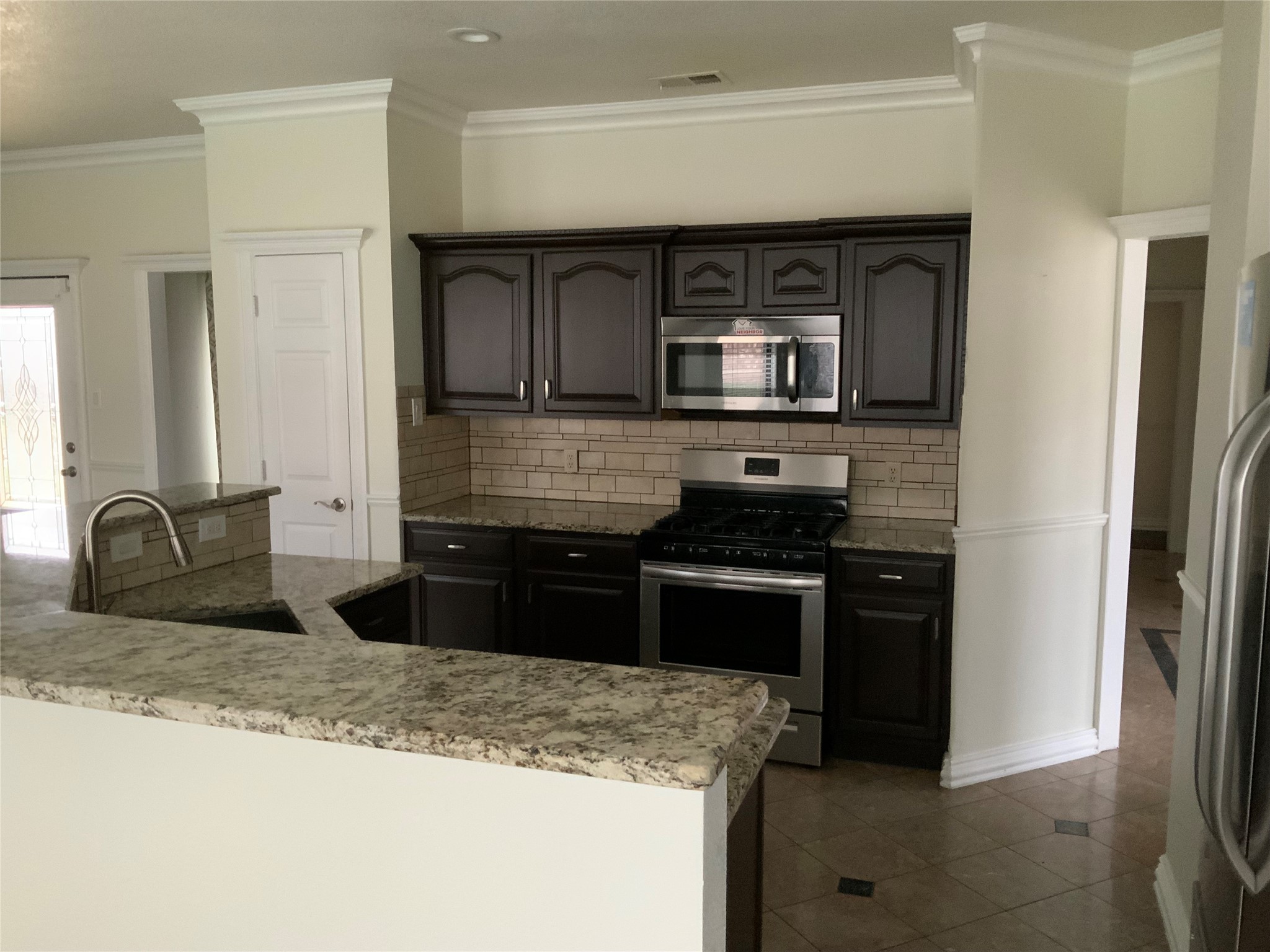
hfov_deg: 61.7
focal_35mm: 29
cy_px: 476
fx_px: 1064
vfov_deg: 48.2
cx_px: 635
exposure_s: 1/30
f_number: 1.8
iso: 320
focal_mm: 3
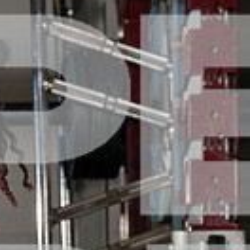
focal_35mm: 216
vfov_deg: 8.0
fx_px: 1765
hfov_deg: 8.0
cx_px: -117
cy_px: 346
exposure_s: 1/250
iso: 320
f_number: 8
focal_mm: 58
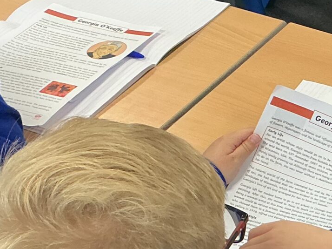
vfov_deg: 14.1
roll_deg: -2.1
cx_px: 491
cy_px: 226
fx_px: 997
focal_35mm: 104
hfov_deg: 17.2
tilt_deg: -42.7
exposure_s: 1/60
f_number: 1.8
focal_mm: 3
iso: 80
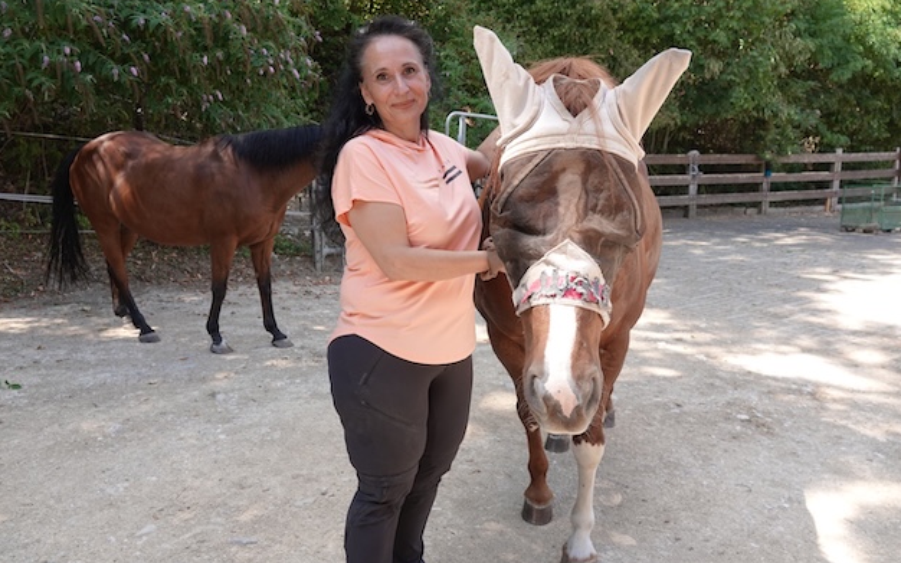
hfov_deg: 72.6
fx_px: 614
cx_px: 452
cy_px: 264
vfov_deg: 49.2
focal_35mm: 25
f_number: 2.5
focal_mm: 8.8
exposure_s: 1/320
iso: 100
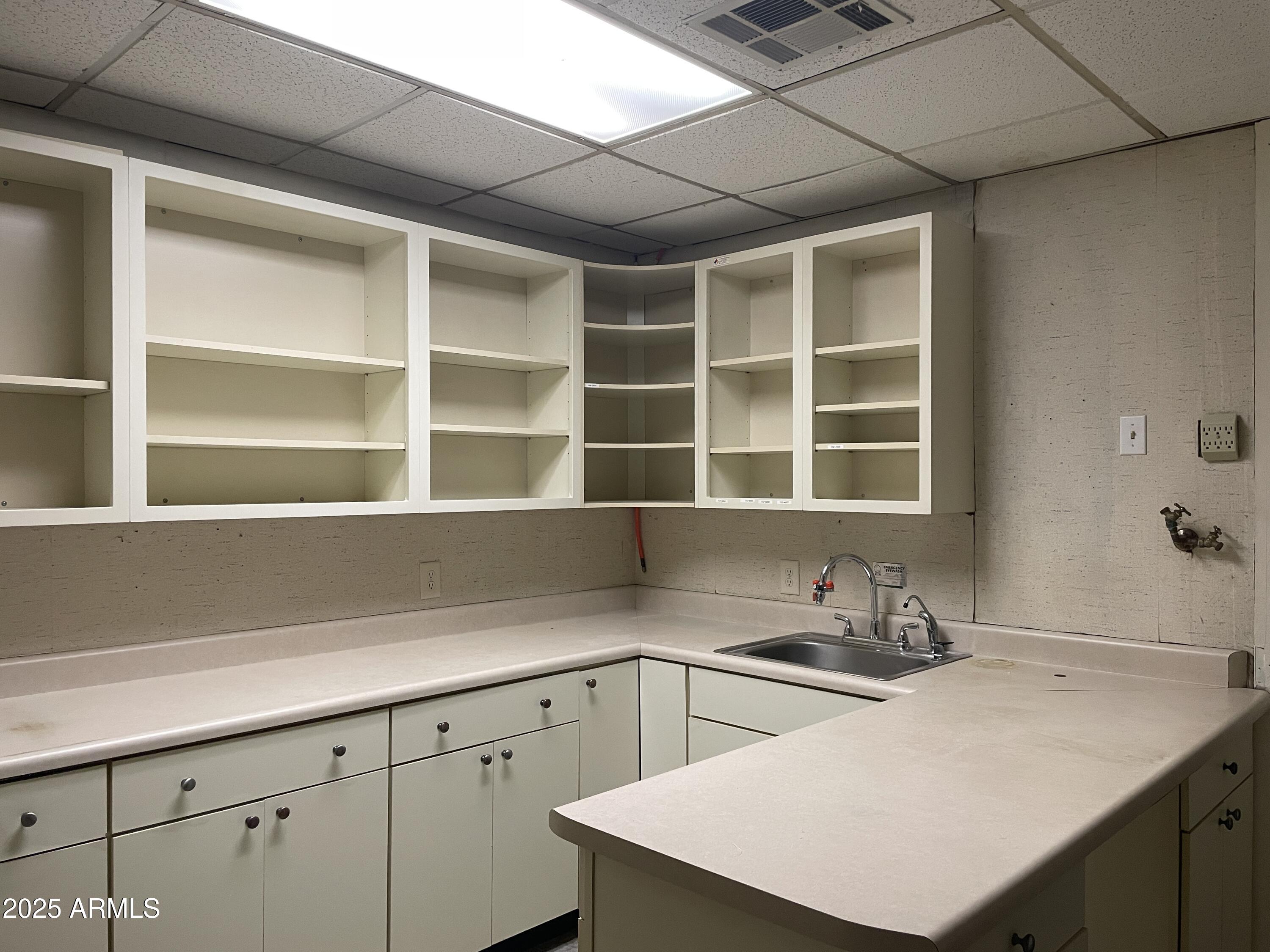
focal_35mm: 26
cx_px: 635
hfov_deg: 67.3
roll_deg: +0.1
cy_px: 476
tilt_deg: +0.3
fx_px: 954
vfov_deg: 53.1
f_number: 1.6
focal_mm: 4.2
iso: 160
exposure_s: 1/60
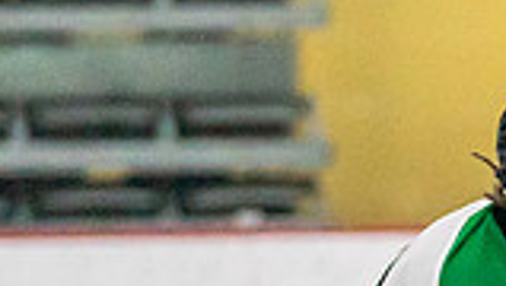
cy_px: 706
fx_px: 17509
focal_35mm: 1303
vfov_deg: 0.9
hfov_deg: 1.7
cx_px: 722
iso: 3200
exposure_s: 1/1250
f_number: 2.8
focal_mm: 184
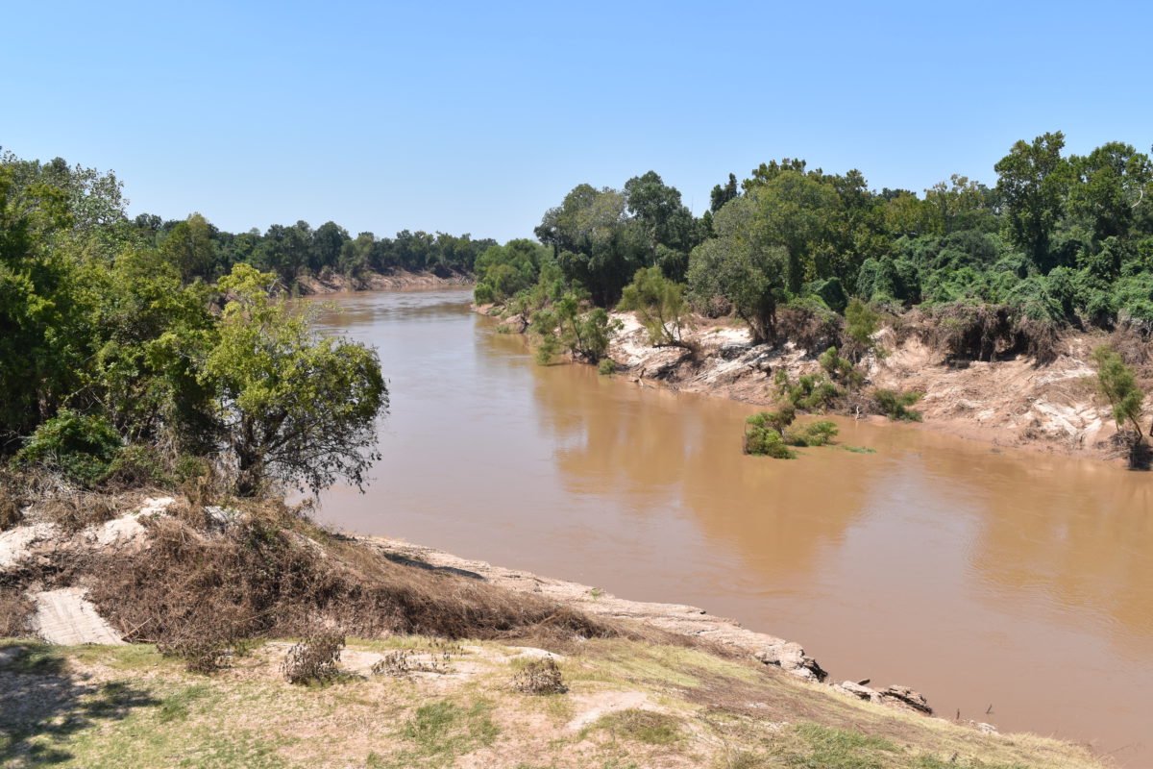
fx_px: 1009
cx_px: 576
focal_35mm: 32
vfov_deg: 41.7
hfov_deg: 59.5
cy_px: 384
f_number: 10
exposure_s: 1/400
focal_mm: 21
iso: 200
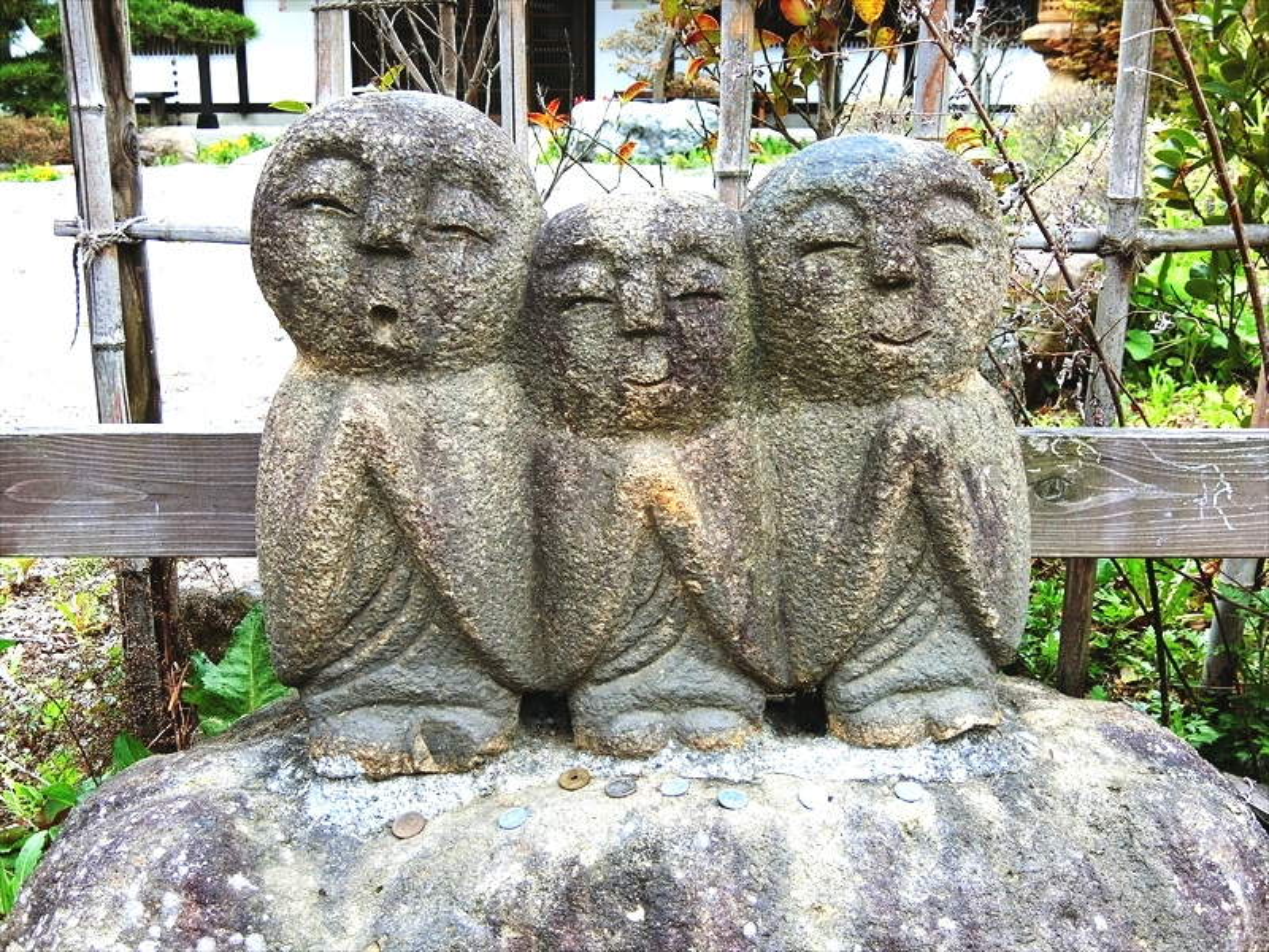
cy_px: 476
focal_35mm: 38
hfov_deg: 49.0
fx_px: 1393
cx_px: 634
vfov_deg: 37.7
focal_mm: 8.1
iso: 80
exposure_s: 1/125
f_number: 3.7
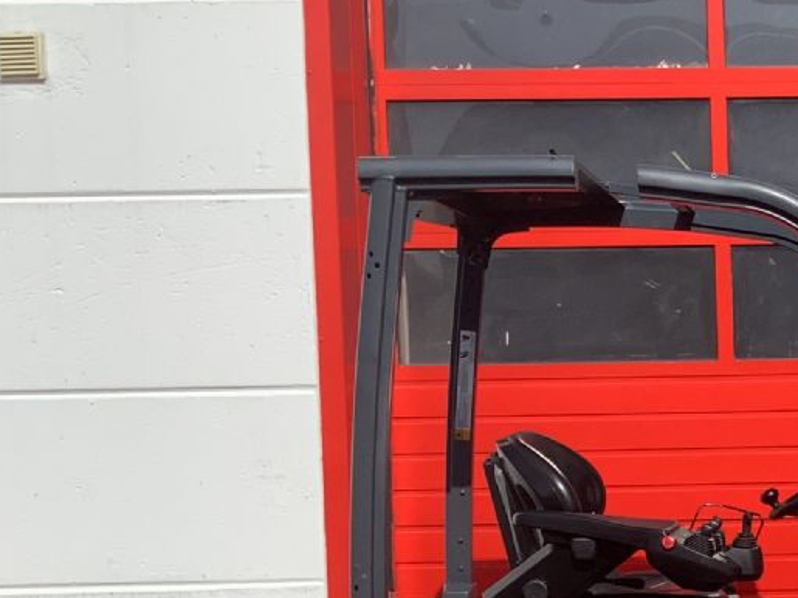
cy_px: 490
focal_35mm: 77
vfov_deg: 18.9
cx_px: 944
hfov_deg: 23.3
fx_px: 1775
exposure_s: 1/2092
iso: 25
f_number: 2.4
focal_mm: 3.3
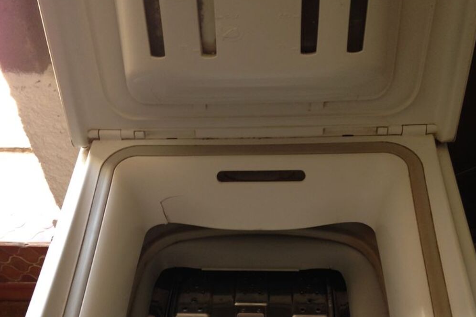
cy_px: 267
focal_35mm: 46
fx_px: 608
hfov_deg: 42.8
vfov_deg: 28.4
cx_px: 239
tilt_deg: -48.3
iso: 64
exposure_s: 1/20
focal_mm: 4.12
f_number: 2.4
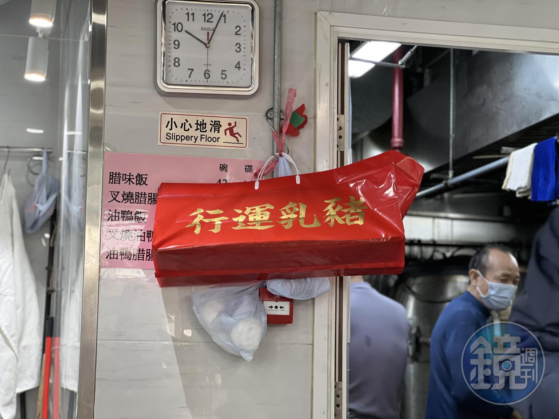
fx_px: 1243
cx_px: 280
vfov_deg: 19.1
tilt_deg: +8.6
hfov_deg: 25.3
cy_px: 210
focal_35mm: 77
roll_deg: -0.4
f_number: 2.8
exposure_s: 1/50
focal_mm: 9
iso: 160
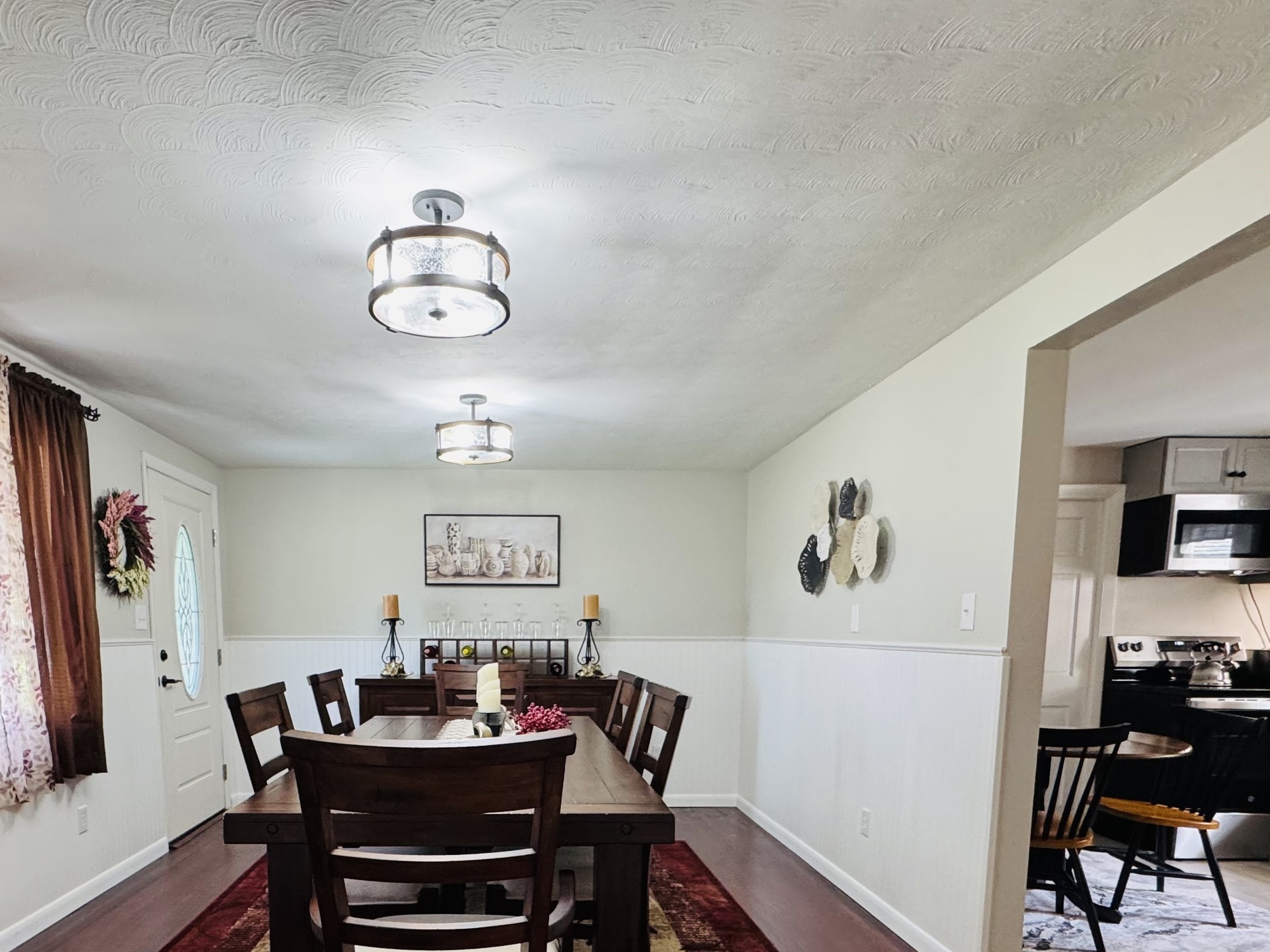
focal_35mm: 23
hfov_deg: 73.4
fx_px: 844
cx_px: 528
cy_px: 733
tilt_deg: -6.6
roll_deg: +0.0
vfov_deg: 55.5
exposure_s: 1/60
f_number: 2.2
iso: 250
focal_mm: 2.22
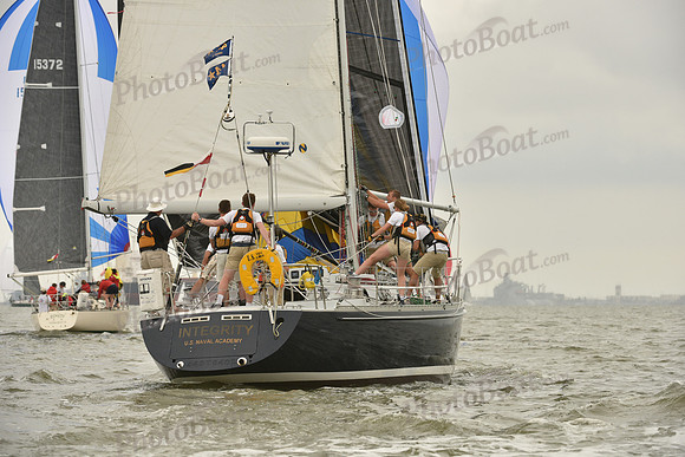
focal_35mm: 200
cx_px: 342
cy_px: 228
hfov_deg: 10.3
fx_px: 3806
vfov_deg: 6.9
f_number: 8
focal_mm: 200
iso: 400
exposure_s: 1/800
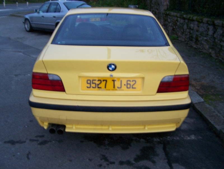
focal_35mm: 38
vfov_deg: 37.8
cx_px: 112
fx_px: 246
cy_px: 84
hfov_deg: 49.0
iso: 160
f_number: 2.8
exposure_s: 1/10
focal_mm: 6.3
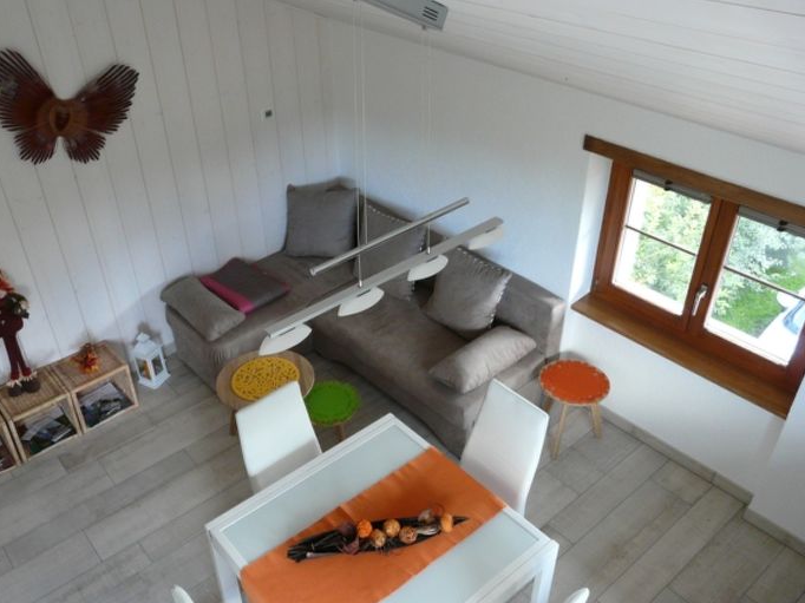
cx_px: 363
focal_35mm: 31
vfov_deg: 45.4
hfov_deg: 58.3
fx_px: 721
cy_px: 314
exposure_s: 1/20
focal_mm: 4.6
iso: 200
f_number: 2.8
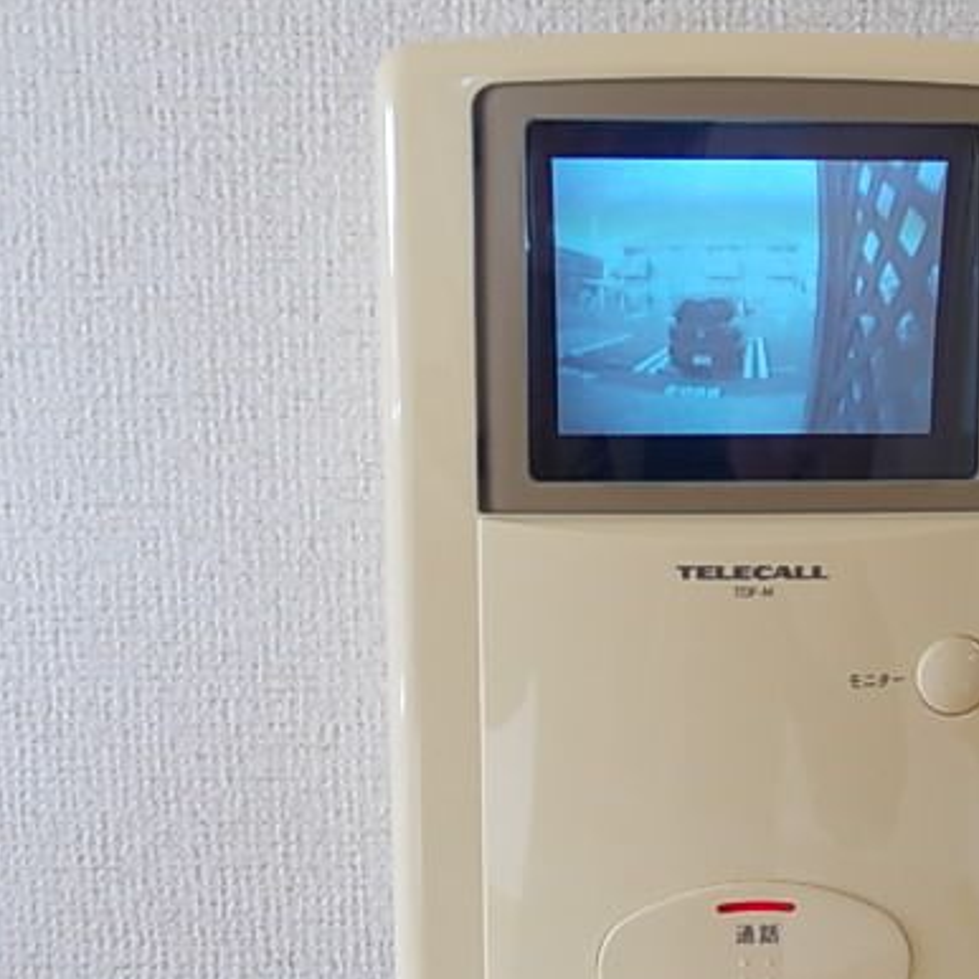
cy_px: 439
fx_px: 1312
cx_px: 705
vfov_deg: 40.9
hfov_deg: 40.0
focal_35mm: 41
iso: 80
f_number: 2.7
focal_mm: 4
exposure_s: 1/30
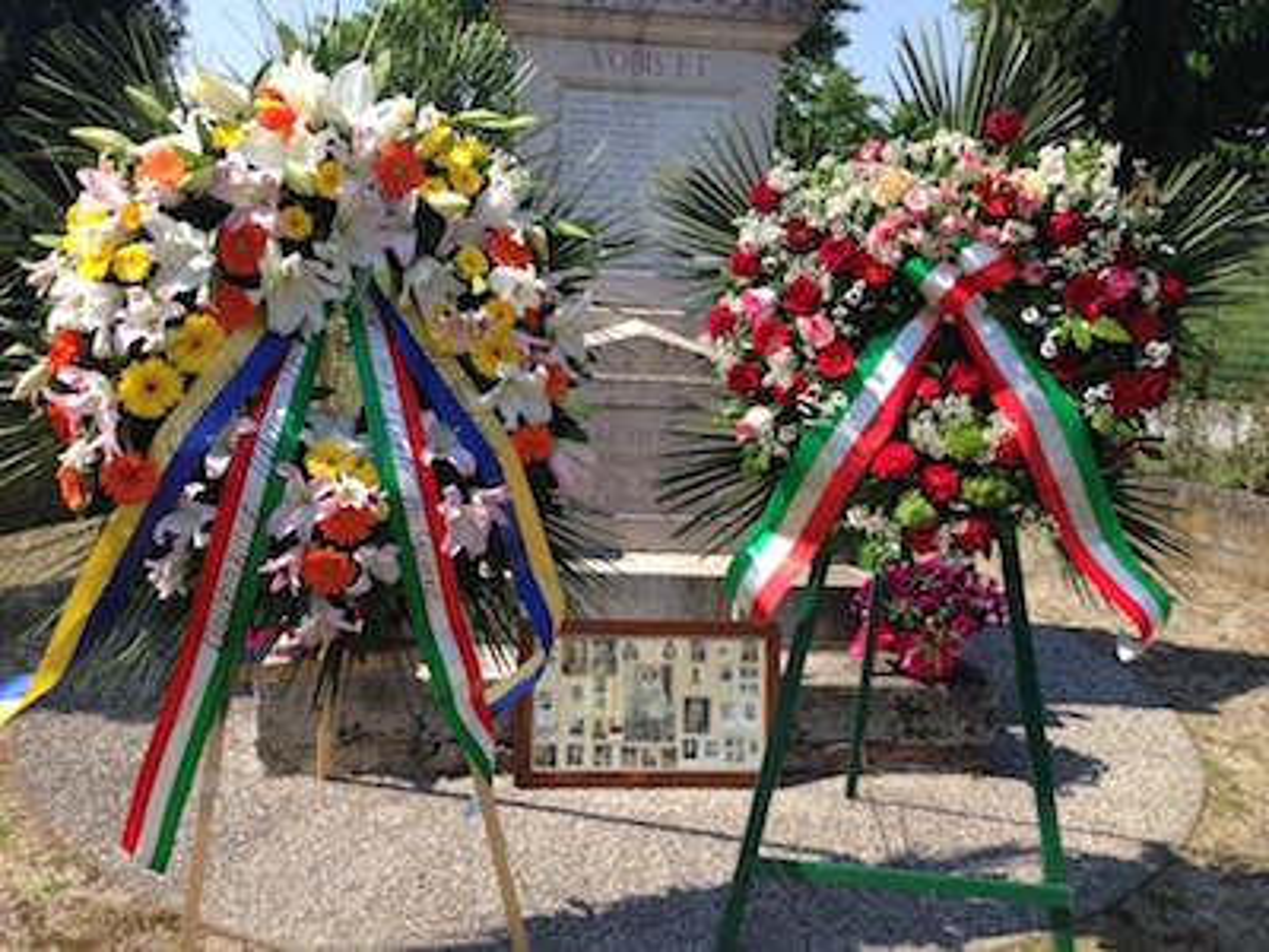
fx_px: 1210
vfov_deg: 42.9
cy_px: 476
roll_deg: -2.3
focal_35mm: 33
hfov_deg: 55.4
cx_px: 634
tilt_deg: -10.7
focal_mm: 4.12
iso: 50
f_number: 2.4
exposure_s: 1/1106
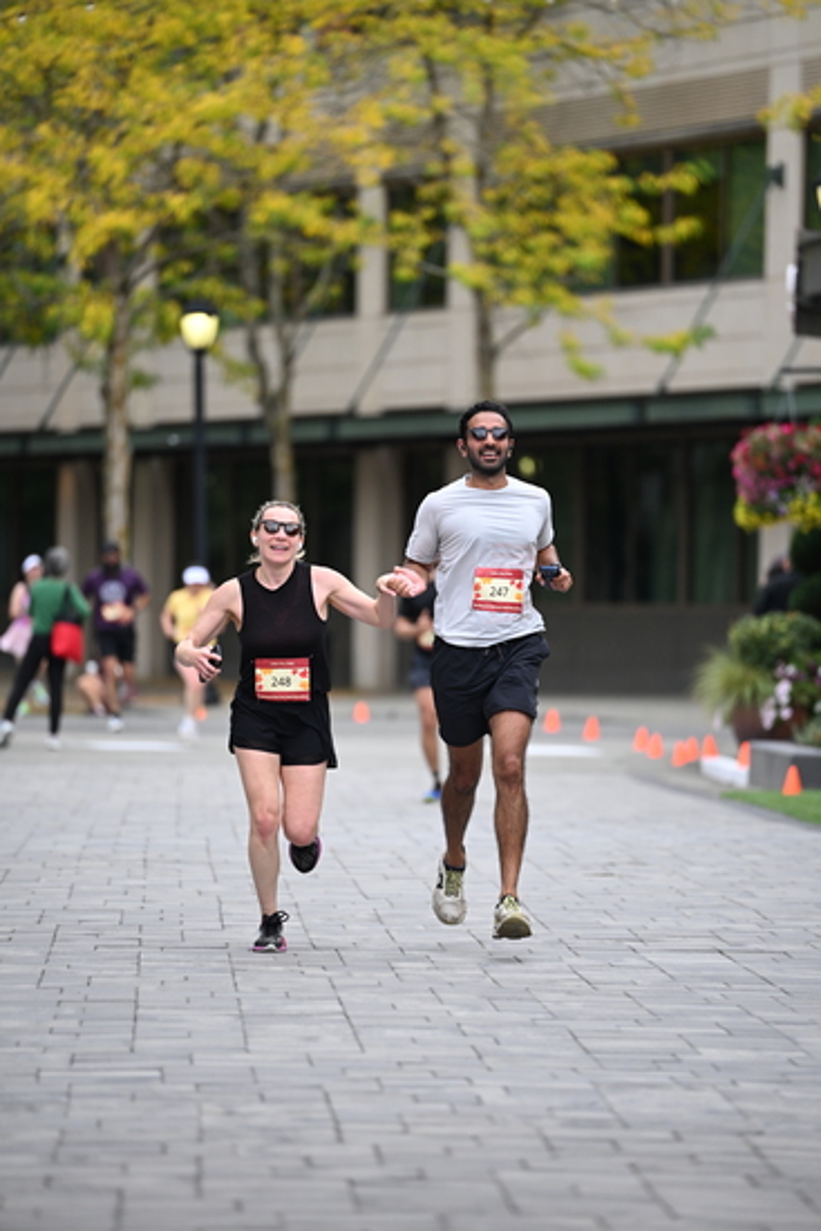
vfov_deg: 10.3
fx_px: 6837
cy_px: 616
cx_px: 410
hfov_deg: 6.9
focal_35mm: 200
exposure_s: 1/2000
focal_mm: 200
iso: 640
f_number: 2.8
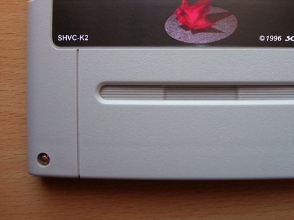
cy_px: 60
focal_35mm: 57
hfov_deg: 33.4
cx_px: 202
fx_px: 484
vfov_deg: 25.4
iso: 64
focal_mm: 7.8
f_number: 2.8
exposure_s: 1/31
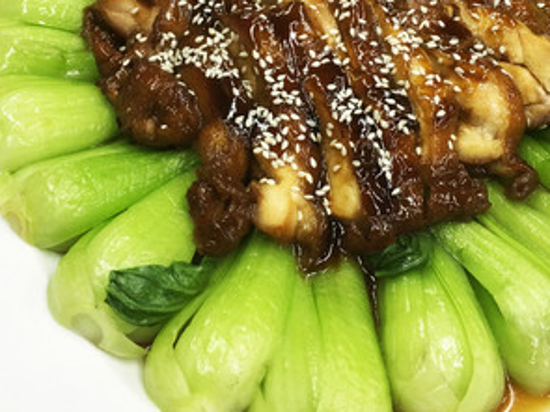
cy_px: 76
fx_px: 937
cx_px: 280
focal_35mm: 59
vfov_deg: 24.4
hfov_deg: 32.7
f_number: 2.2
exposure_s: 1/15
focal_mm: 4.15
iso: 32
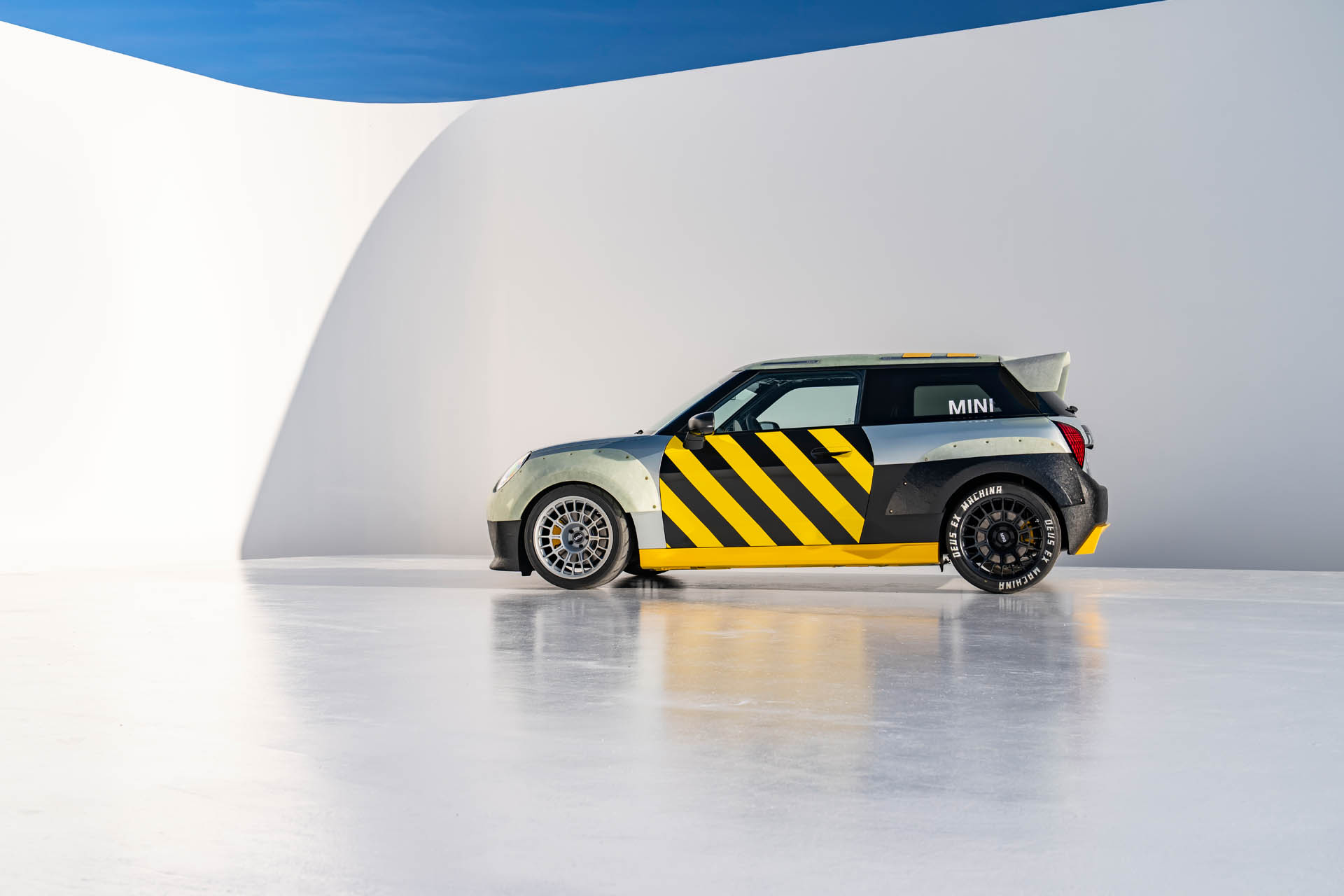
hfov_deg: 43.6
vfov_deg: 29.9
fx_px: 1680
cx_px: 672
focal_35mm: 45
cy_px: 448
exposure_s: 1/125
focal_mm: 45
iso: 100
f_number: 5.6
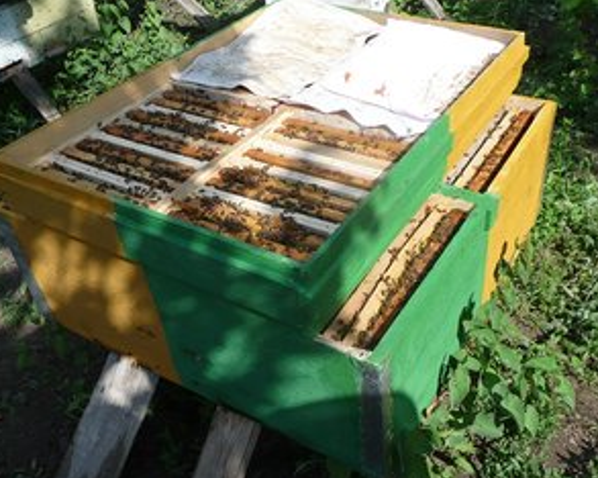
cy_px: 234
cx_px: 343
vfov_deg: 42.2
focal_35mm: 35
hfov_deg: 51.4
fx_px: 619
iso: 100
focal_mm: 4.9
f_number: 3.4
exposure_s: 1/800
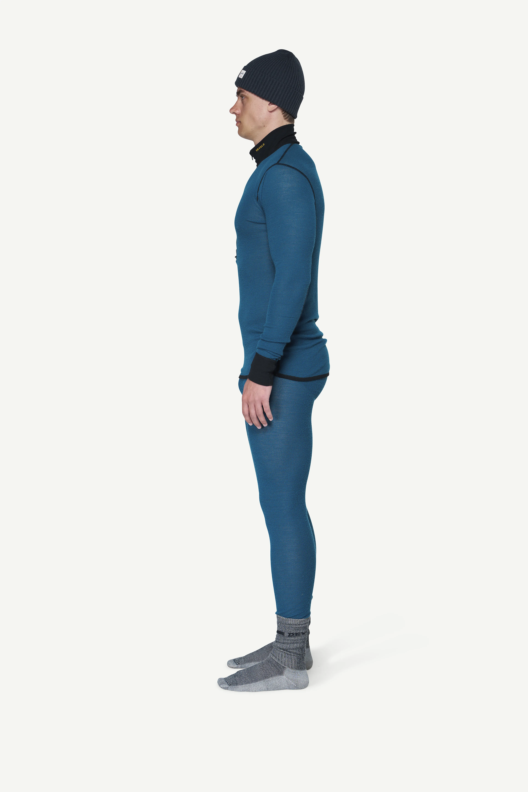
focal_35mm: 70
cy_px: 396
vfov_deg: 28.8
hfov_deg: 19.5
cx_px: 264
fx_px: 1540
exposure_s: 1/50
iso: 100
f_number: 5.6
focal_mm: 70
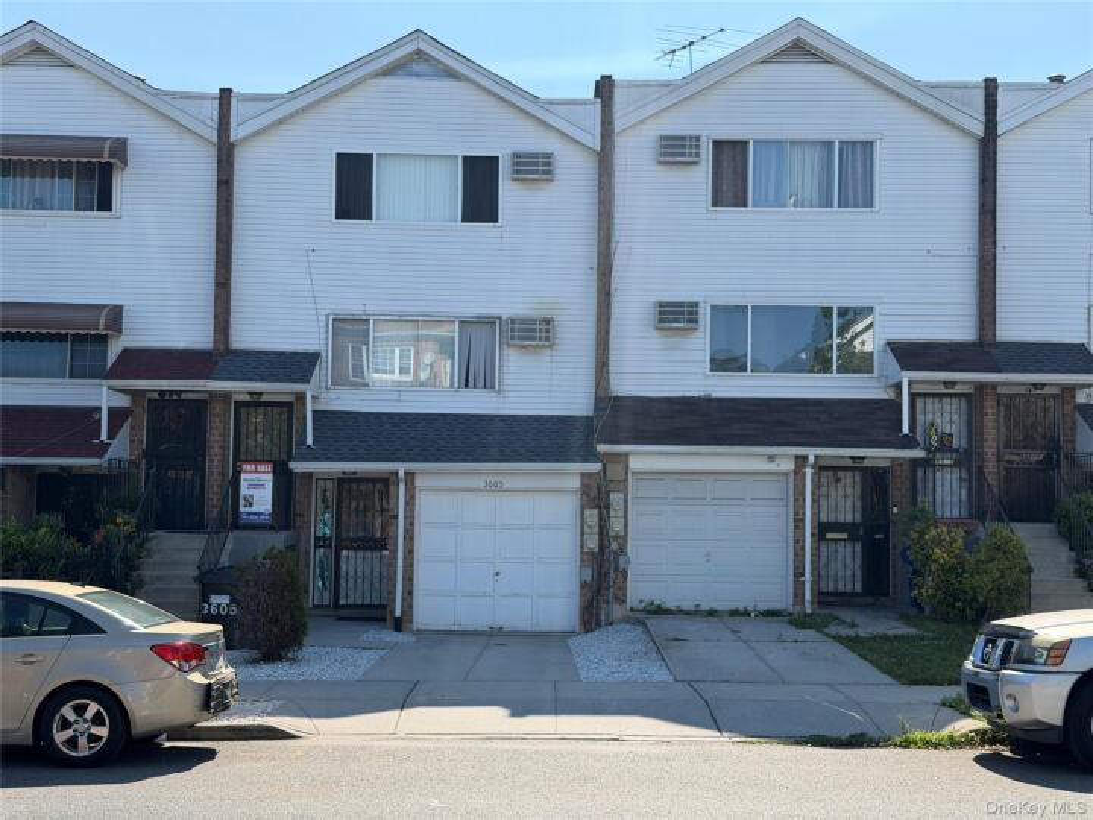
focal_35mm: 48
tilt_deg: +4.2
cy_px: 410
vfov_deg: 30.3
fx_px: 1516
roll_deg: -0.3
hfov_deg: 39.7
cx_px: 546
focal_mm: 6.76
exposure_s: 1/3704
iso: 100
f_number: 1.78
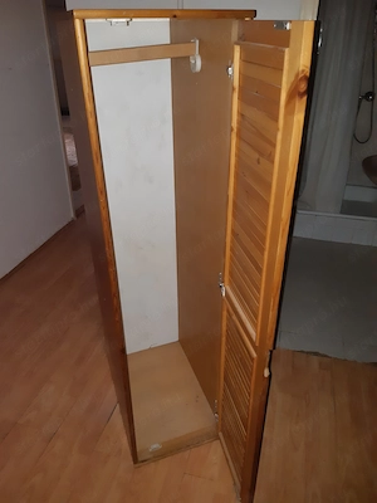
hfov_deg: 53.1
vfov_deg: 67.3
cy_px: 252
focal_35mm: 26
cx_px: 188
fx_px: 378
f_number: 1.7
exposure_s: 1/50
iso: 250
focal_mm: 3.93
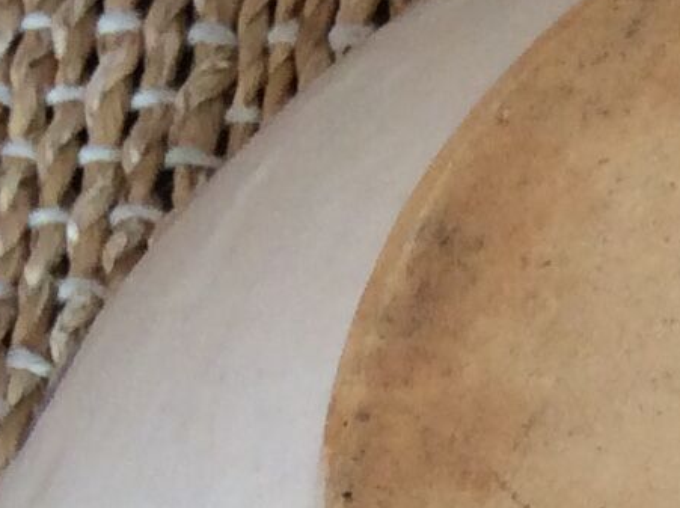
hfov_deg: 10.4
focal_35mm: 184
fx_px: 3610
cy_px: 790
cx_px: 992
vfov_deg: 7.9
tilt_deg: -70.2
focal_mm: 3.3
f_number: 2.4
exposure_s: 1/100
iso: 64
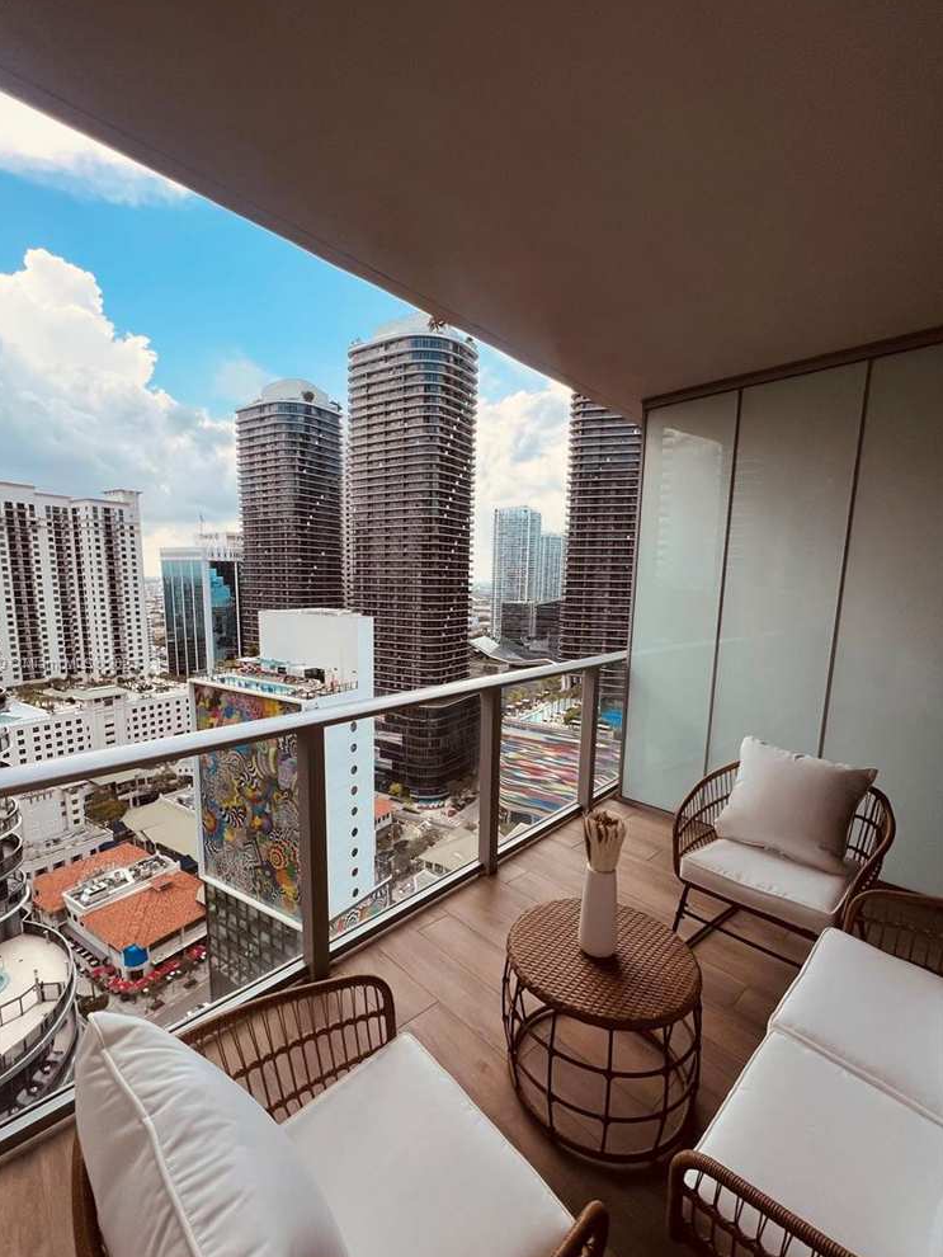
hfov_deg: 85.6
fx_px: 508
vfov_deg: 101.9
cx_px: 439
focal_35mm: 14
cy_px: 664
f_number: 1.8
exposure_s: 1/951
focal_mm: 1.57
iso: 32
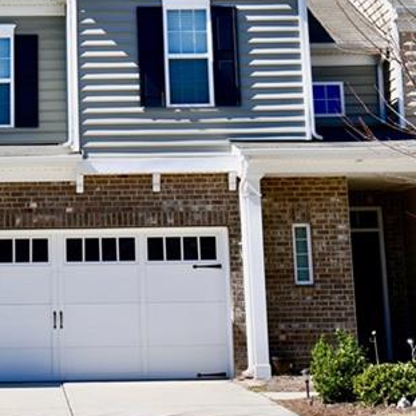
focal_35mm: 84
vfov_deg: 20.5
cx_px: 44
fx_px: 1142
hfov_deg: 20.2
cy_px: 99
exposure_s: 1/250
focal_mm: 20
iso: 100
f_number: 8
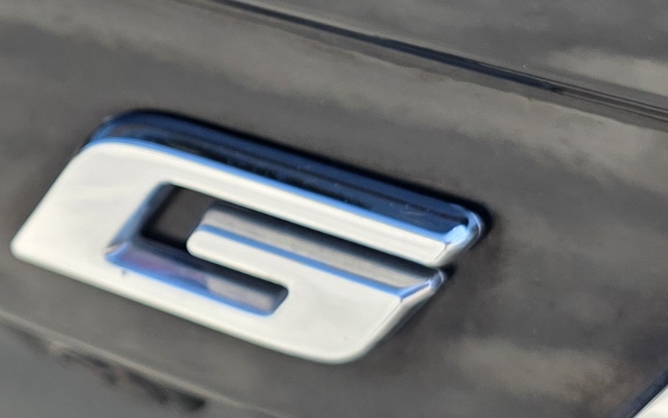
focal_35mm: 114
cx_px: 132
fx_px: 2076
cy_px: 5
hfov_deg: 18.1
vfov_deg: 11.4
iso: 80
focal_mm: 6.3
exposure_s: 1/2054
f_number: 1.7
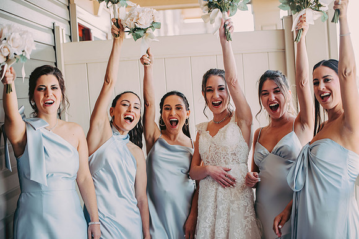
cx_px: 180
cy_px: 120
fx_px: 698
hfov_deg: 28.8
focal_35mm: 70
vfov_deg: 19.5
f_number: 2.8
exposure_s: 1/125
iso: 320
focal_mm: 70
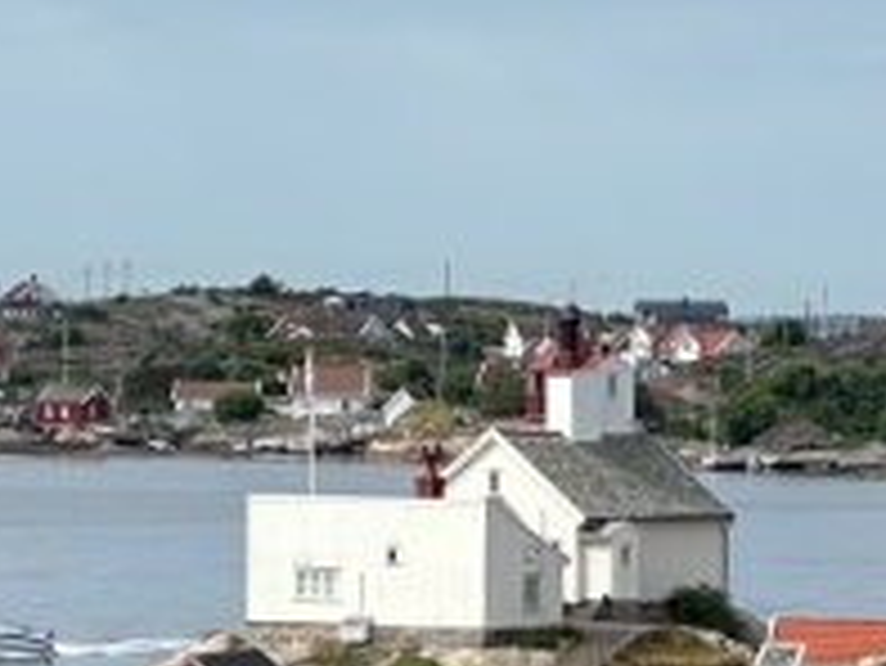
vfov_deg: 4.8
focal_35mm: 313
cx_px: 828
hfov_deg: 6.3
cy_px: 396
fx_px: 8016
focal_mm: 9
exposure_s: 1/1033
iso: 32
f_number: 2.8
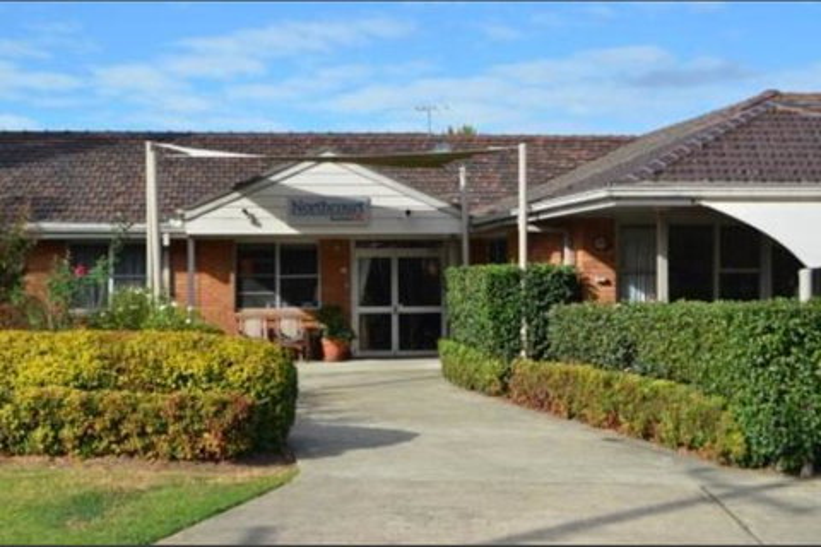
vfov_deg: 25.1
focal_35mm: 54
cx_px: 410
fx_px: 1231
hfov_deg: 36.9
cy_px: 274
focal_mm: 36
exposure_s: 1/250
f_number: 8
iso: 110
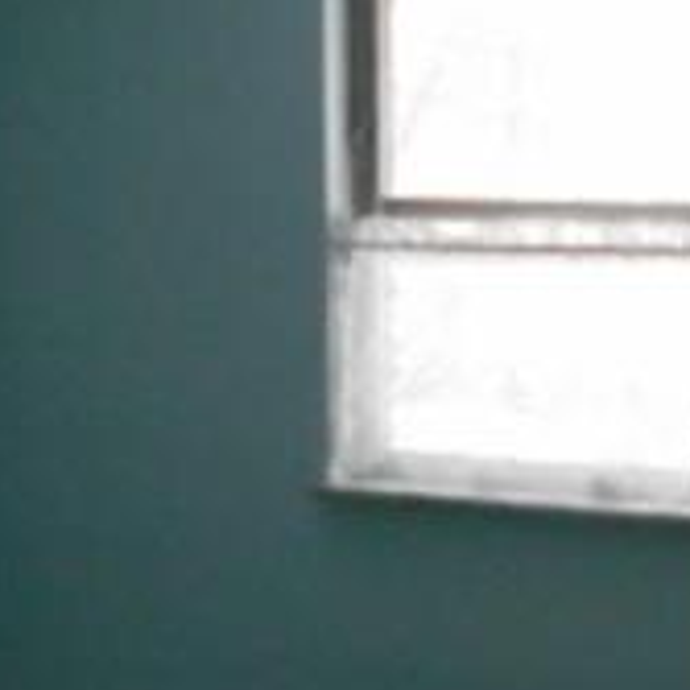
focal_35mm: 88
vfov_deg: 19.2
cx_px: 682
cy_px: 690
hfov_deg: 19.2
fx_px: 1985
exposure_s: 1/250
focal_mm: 4.6
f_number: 3.2
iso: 640
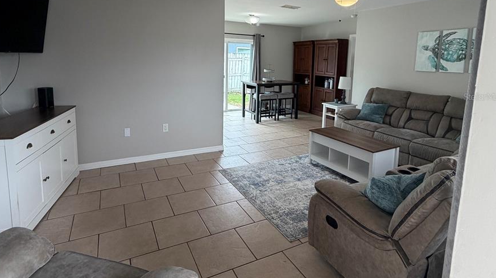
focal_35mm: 21
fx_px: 276
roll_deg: -1.3
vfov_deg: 52.7
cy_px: 96
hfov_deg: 83.9
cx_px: 248
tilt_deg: -7.4
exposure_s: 1/120
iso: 200
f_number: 2.2
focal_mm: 2.22
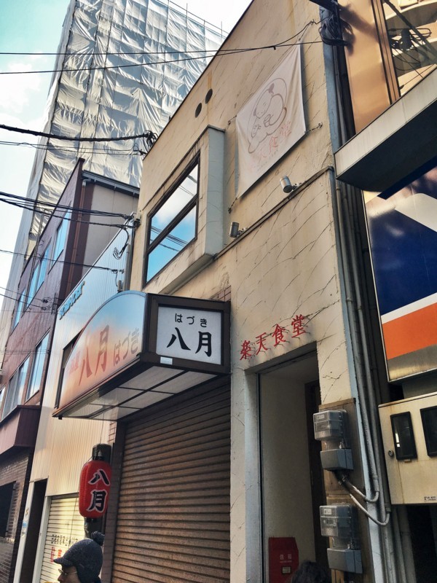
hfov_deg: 48.2
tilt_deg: +25.2
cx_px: 218
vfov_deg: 61.7
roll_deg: -1.1
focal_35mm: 29
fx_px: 488
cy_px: 292
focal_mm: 4.15
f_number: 2.2
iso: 25
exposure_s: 1/224
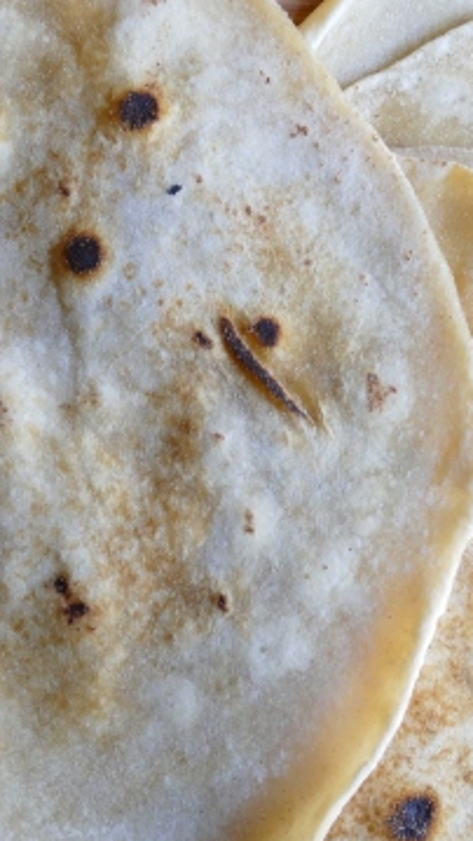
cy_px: 507
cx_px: 295
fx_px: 2341
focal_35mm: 105
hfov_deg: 11.5
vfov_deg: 20.3
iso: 640
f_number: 3.2
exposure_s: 1/80
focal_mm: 16.24
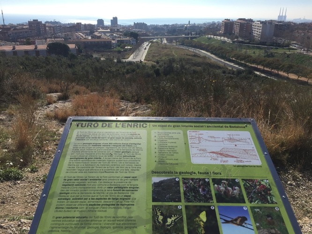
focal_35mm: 29
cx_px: 156
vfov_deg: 48.3
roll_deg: -0.7
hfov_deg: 61.6
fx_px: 261
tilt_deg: -18.8
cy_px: 117
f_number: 2.2
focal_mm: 4.15
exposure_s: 1/2475
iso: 32
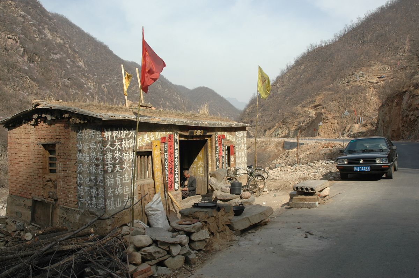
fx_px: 314
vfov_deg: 47.9
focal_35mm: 27
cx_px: 210
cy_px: 139
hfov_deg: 67.4
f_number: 10
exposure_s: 1/200
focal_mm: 18
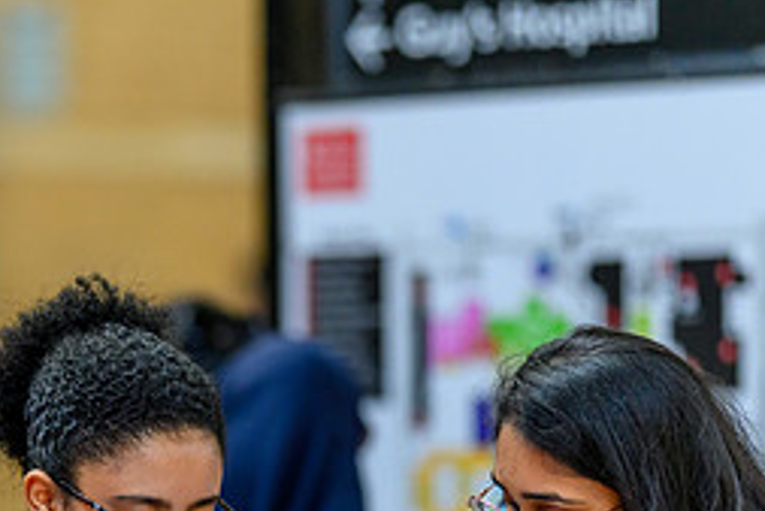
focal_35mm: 316
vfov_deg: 4.3
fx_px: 6719
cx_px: 136
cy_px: 567
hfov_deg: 6.5
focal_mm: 135
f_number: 1.8
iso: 1600
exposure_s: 1/6400
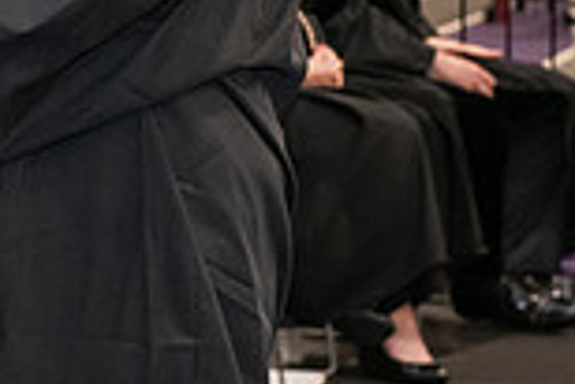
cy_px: -188
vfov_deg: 5.5
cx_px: -217
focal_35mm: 249
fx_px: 3981
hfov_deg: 8.1
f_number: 5
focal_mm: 66
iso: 2500
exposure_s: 1/125
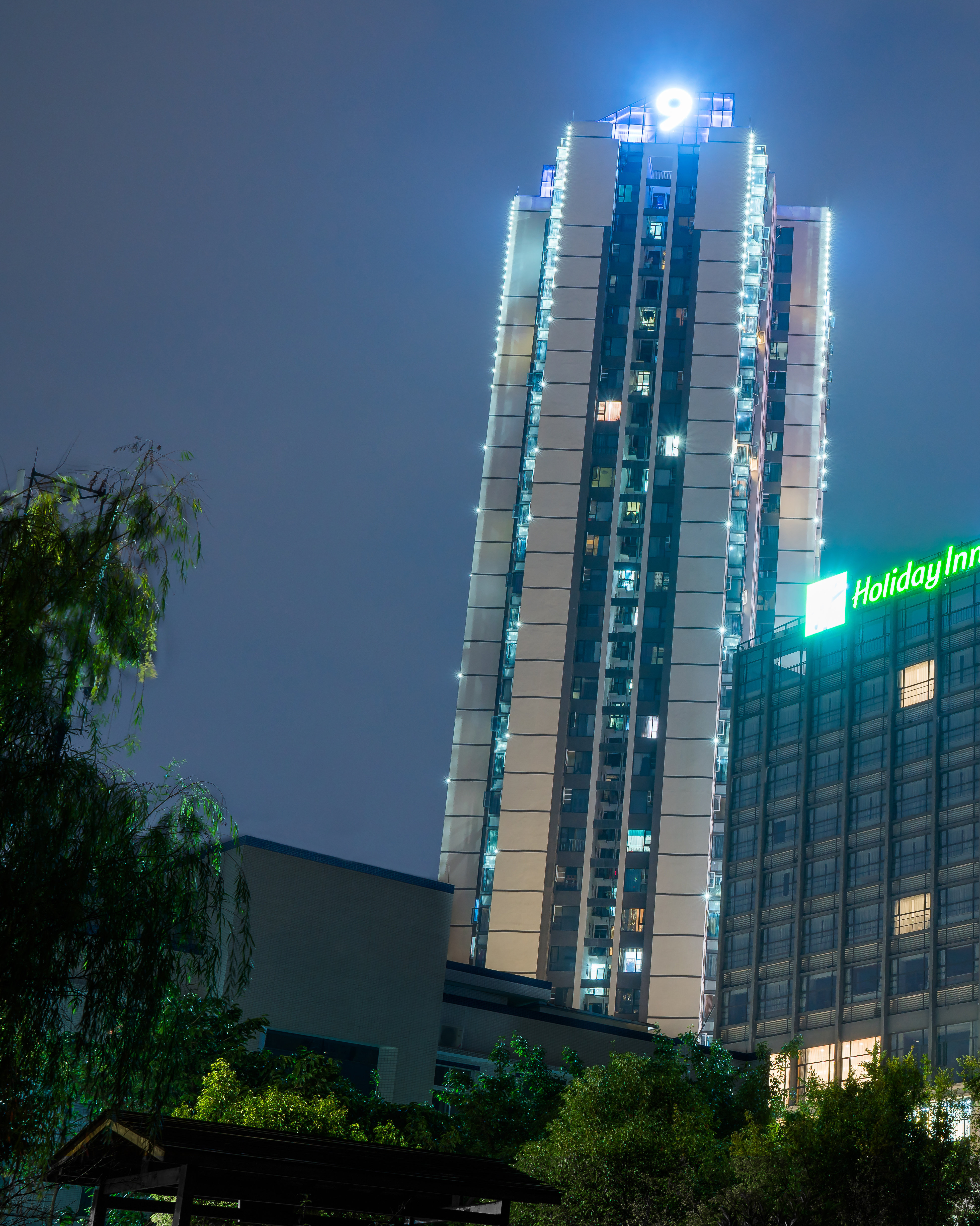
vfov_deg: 34.1
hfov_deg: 26.2
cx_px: 976
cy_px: 636
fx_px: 1994
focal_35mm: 55
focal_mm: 36
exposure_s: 15
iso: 100
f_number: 10
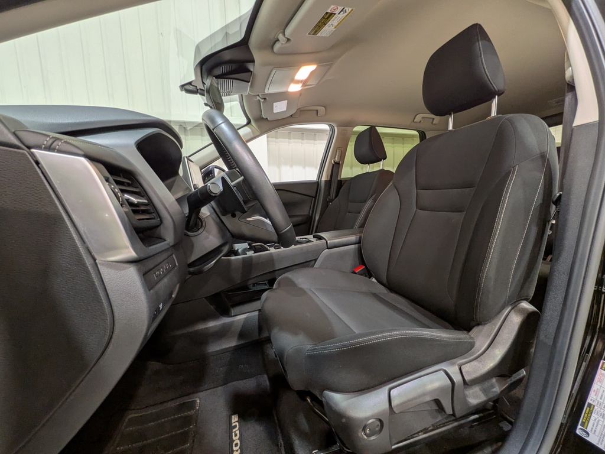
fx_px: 245
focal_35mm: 14
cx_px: 302
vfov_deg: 85.7
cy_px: 227
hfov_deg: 102.1
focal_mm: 1.83
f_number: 2.2
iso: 72
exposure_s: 1/30
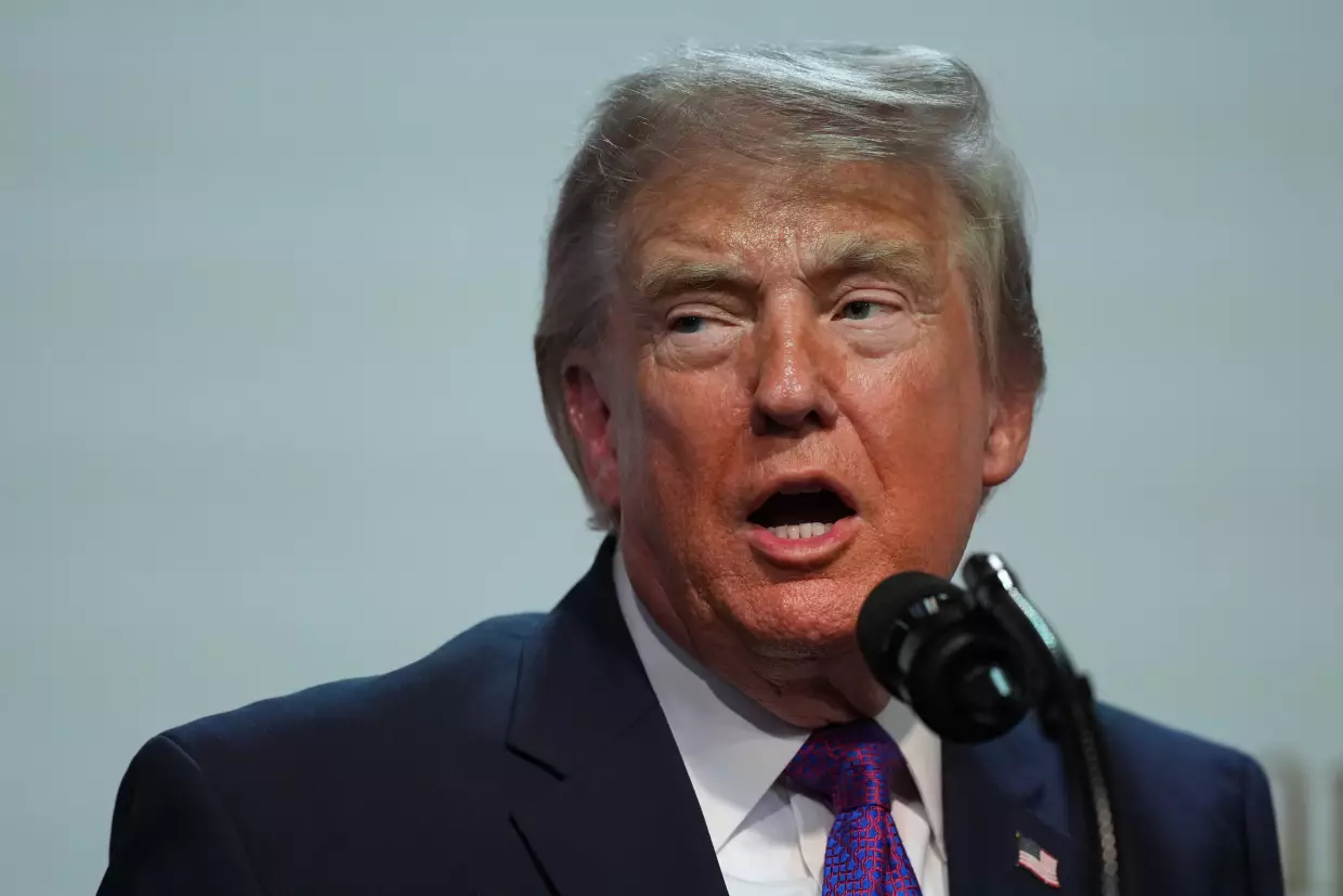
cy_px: 448
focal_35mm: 450
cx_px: 672
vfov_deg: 3.1
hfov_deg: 4.6
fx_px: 16788
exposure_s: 1/250
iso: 1250
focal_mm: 300
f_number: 2.8
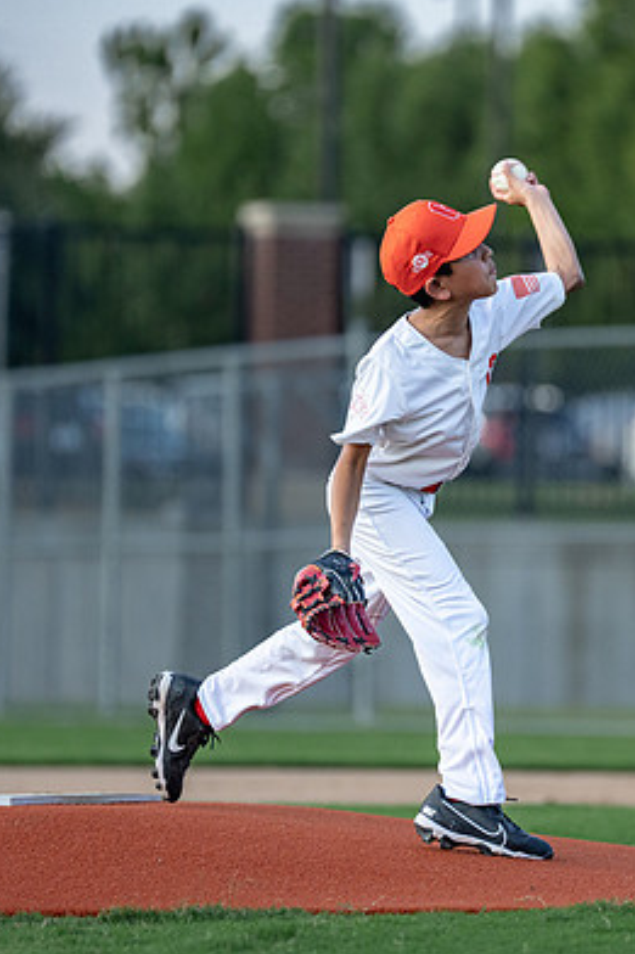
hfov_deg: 3.8
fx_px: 9480
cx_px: 473
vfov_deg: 5.8
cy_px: 429
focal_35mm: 358
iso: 640
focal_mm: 200
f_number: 2.8
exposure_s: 1/2500
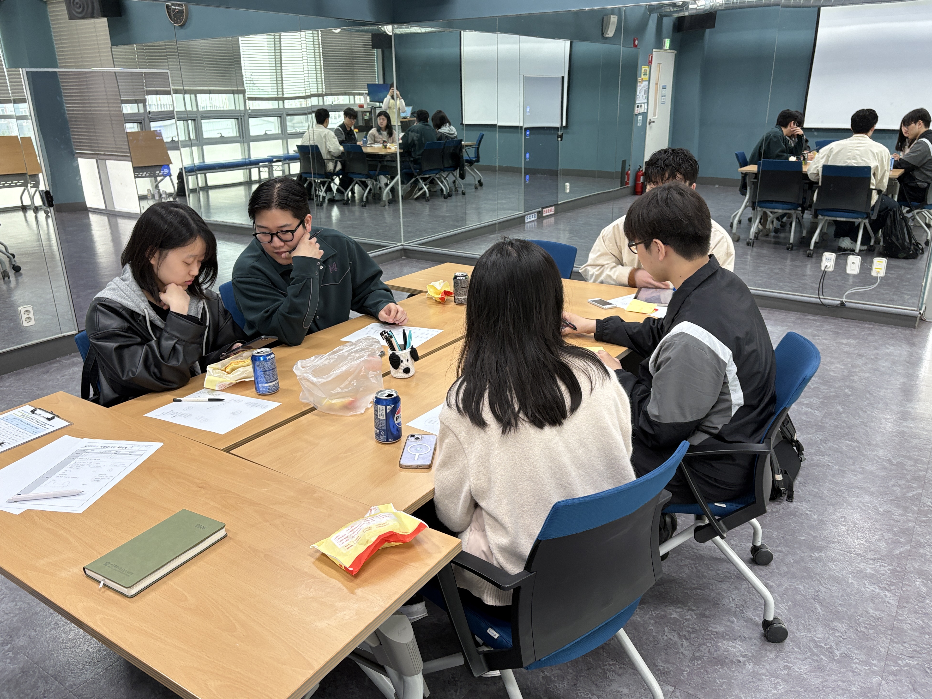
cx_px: 471
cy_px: 344
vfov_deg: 51.3
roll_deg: +1.6
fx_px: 727
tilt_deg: -17.3
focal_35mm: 27
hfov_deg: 65.3
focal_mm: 5.96
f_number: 1.6
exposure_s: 1/60
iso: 80
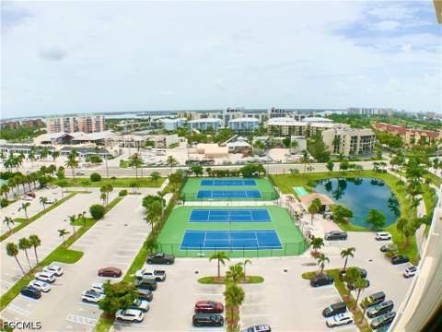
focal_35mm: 29
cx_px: 221
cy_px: 166
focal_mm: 3
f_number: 1.8
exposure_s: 1/3534
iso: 20
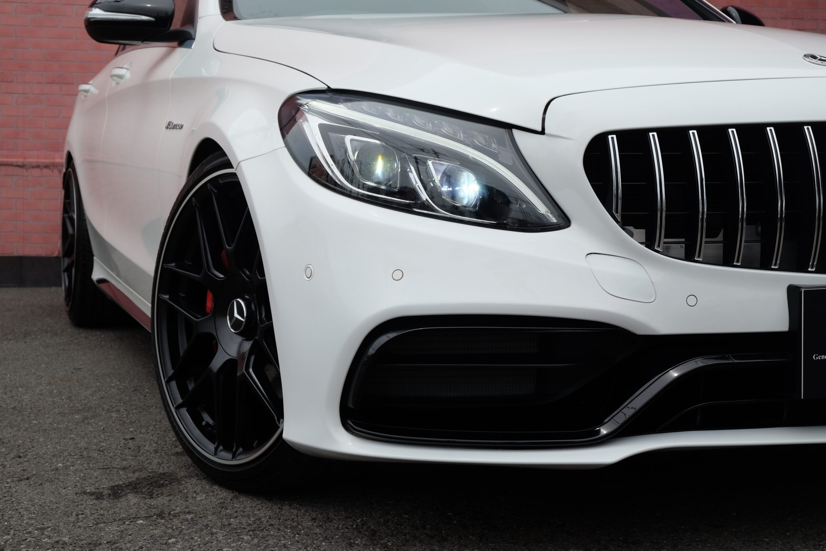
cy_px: 276
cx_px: 413
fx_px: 1285
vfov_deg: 24.2
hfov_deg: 35.6
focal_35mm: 56
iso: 400
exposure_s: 1/350
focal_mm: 37.4
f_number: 10
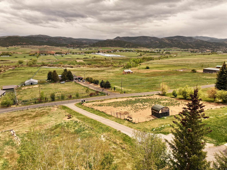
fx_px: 157
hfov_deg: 71.6
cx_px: 114
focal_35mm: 24
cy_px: 85
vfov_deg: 56.8
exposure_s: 1/1600
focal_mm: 12.29
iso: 100
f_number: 2.8
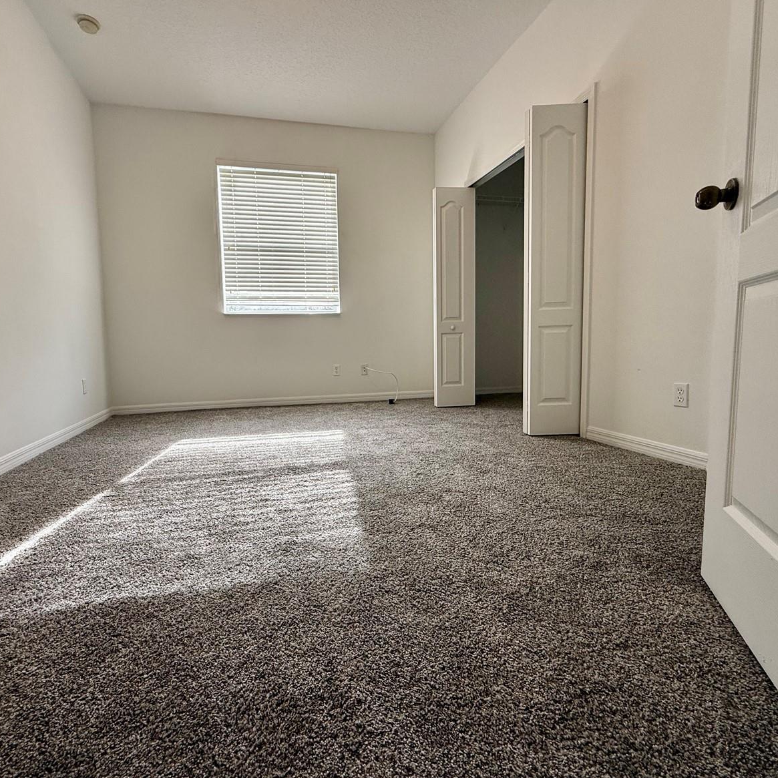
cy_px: 385
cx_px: 343
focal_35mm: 17
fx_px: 432
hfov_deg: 83.6
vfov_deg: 84.0
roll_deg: +1.6
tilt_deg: -4.9
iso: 80
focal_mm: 2.22
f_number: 2.2
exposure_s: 1/99
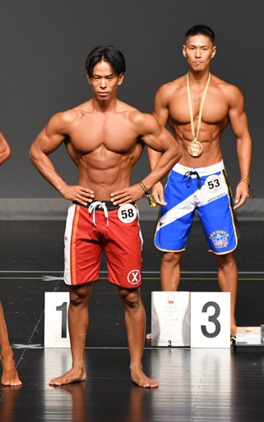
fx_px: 5310
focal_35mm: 461
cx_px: 36
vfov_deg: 4.6
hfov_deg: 2.8
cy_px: 211
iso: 2500
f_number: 5.6
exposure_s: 1/400
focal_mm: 200
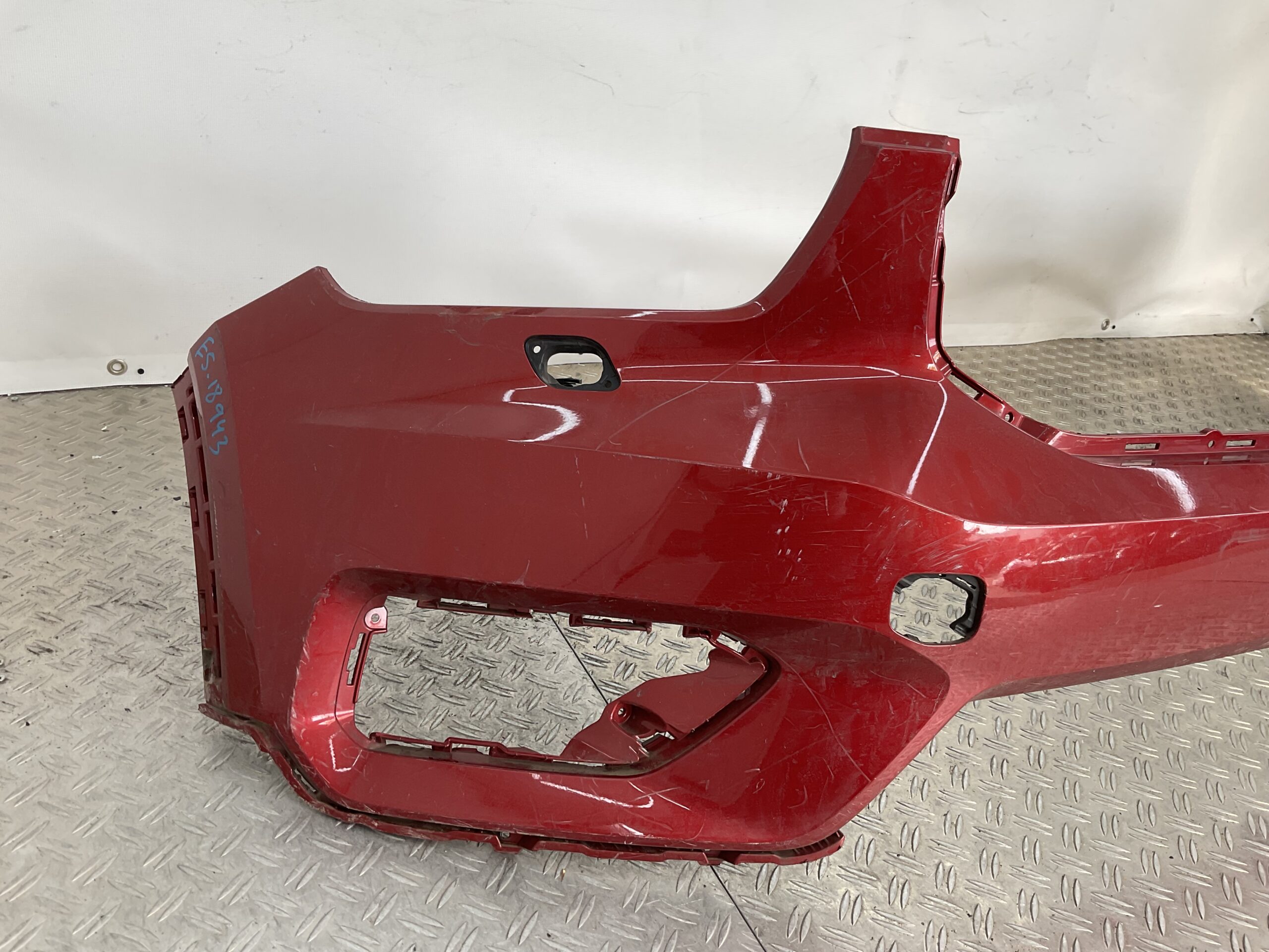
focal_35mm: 29
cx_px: 634
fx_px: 1063
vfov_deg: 48.2
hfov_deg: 61.7
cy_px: 476
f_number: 1.8
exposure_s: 1/151
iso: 16
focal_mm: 3
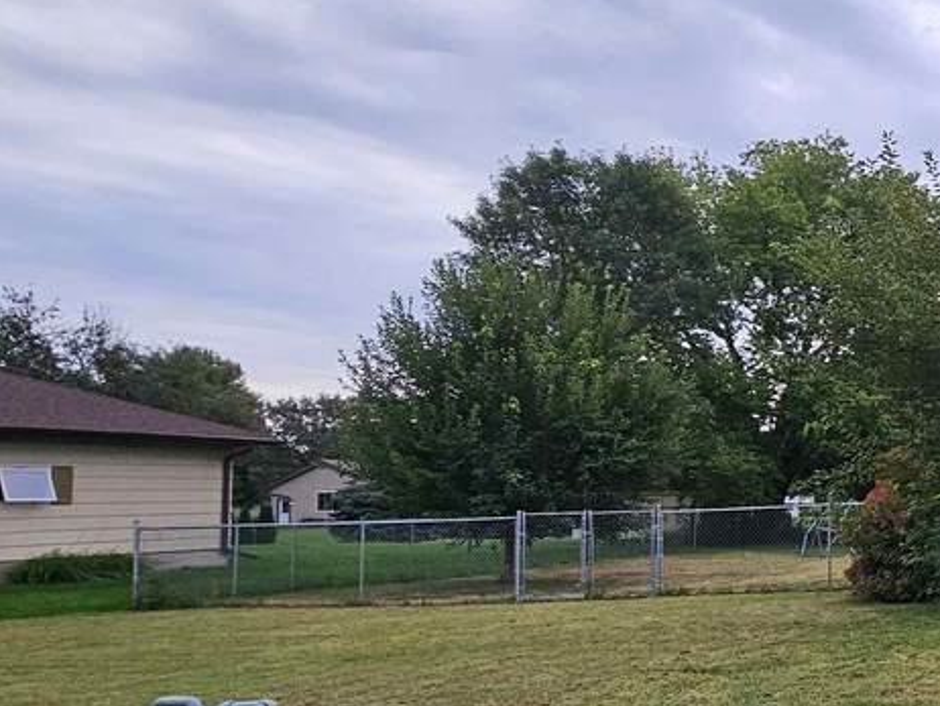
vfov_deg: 39.6
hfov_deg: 35.9
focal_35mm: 36
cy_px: 415
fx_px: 978
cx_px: 1200
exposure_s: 1/202
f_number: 2.2
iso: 50
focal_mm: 2.2
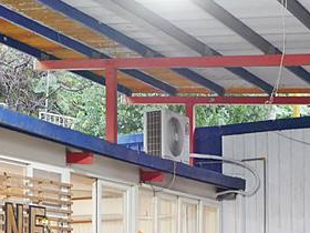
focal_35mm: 100
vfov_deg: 14.3
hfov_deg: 19.2
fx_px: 896
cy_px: 292
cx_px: 24
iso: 1600
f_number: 2.5
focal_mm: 14
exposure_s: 1/60
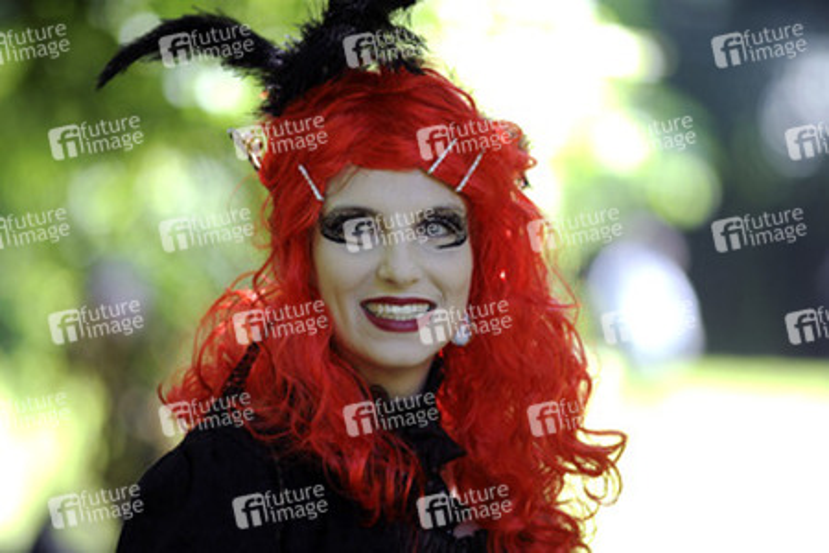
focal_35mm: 300
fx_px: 6908
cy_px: 276
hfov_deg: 6.9
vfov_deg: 4.6
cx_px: 414
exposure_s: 1/400
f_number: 4
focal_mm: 300
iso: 800
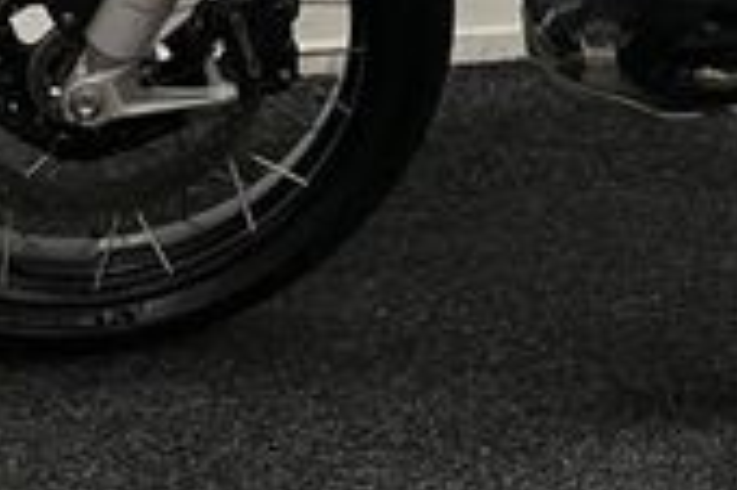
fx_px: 2086
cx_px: 997
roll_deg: +0.3
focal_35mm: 102
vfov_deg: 11.9
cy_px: -507
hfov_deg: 18.4
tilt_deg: -4.8
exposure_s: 1/50
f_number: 1.6
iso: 80
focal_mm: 5.1
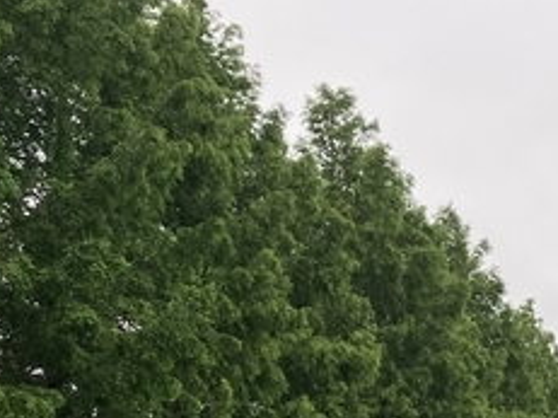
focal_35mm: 97
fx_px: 1563
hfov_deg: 17.7
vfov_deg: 14.0
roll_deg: +0.3
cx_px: 891
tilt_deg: +1.8
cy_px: 679
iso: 32
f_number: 1.8
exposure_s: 1/419
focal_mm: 3.99
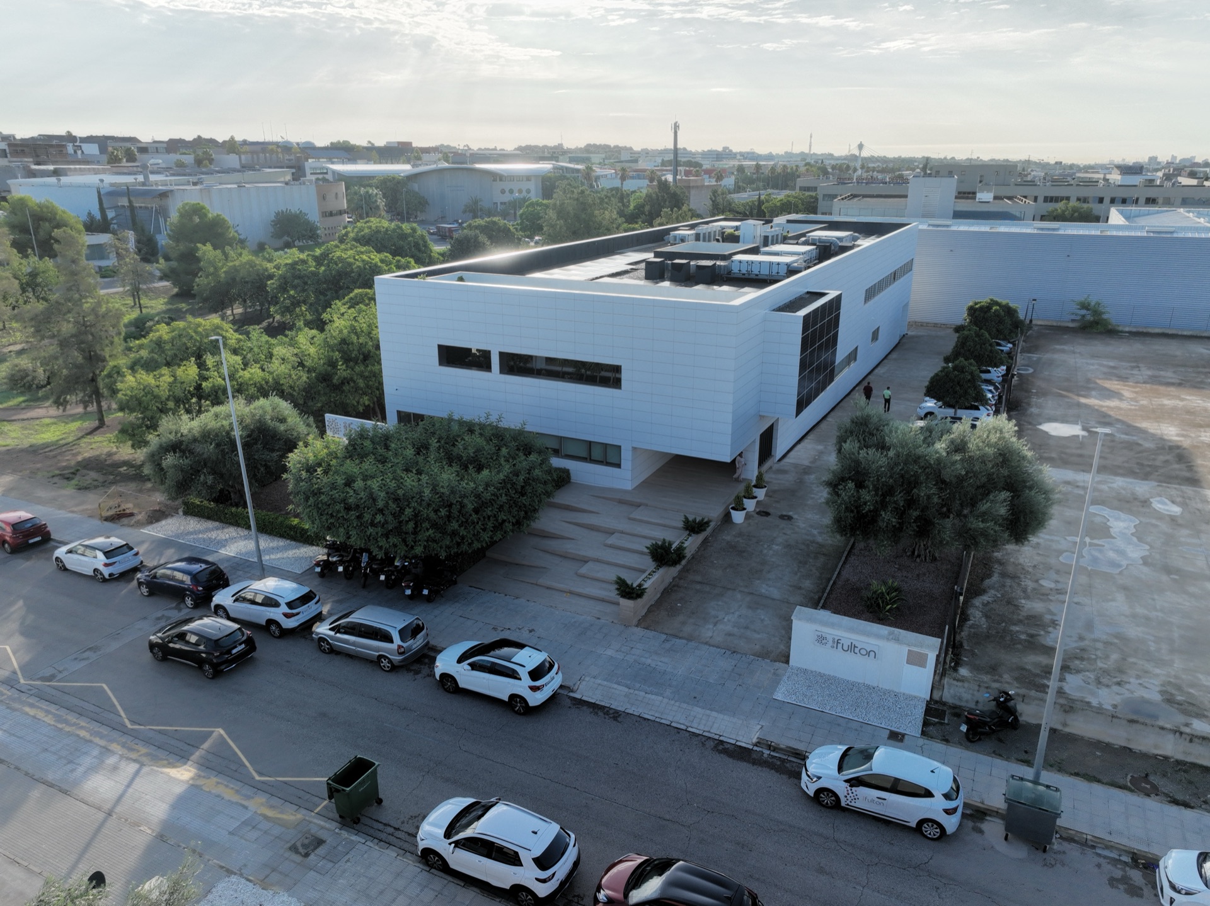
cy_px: 453
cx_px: 605
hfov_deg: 71.6
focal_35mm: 24
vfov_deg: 56.8
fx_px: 838
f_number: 2.8
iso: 400
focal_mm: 12.29
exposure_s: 1/2000
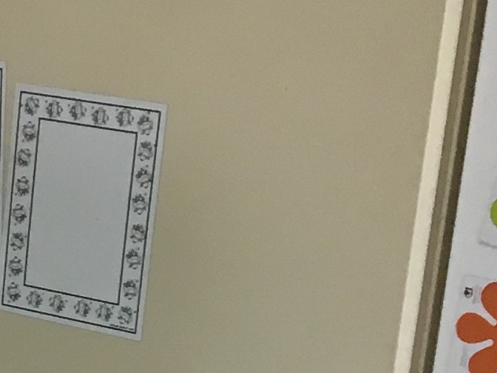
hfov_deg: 10.1
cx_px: -647
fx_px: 2498
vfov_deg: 8.0
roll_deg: +2.1
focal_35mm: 174
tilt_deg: -24.3
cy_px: 821
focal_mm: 4.15
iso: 64
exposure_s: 1/30
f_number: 2.2
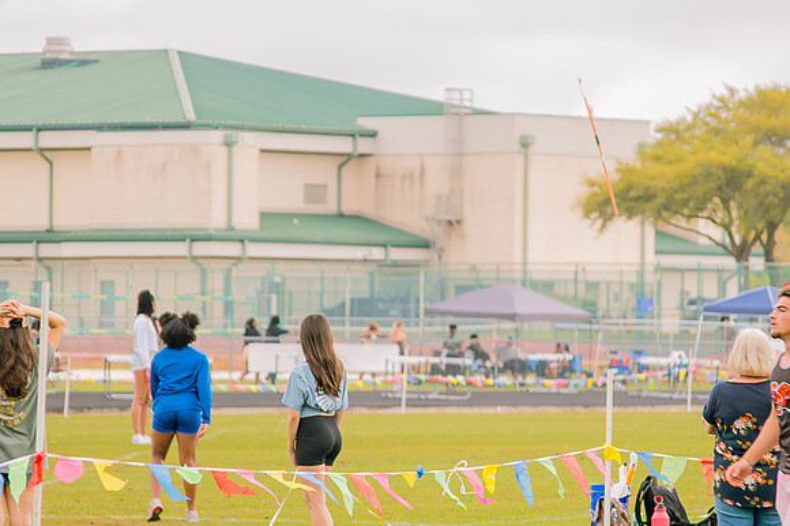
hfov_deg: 8.1
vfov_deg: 5.4
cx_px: 448
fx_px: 5586
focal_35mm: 255
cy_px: 278
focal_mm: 120
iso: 200
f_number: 4
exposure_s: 1/200
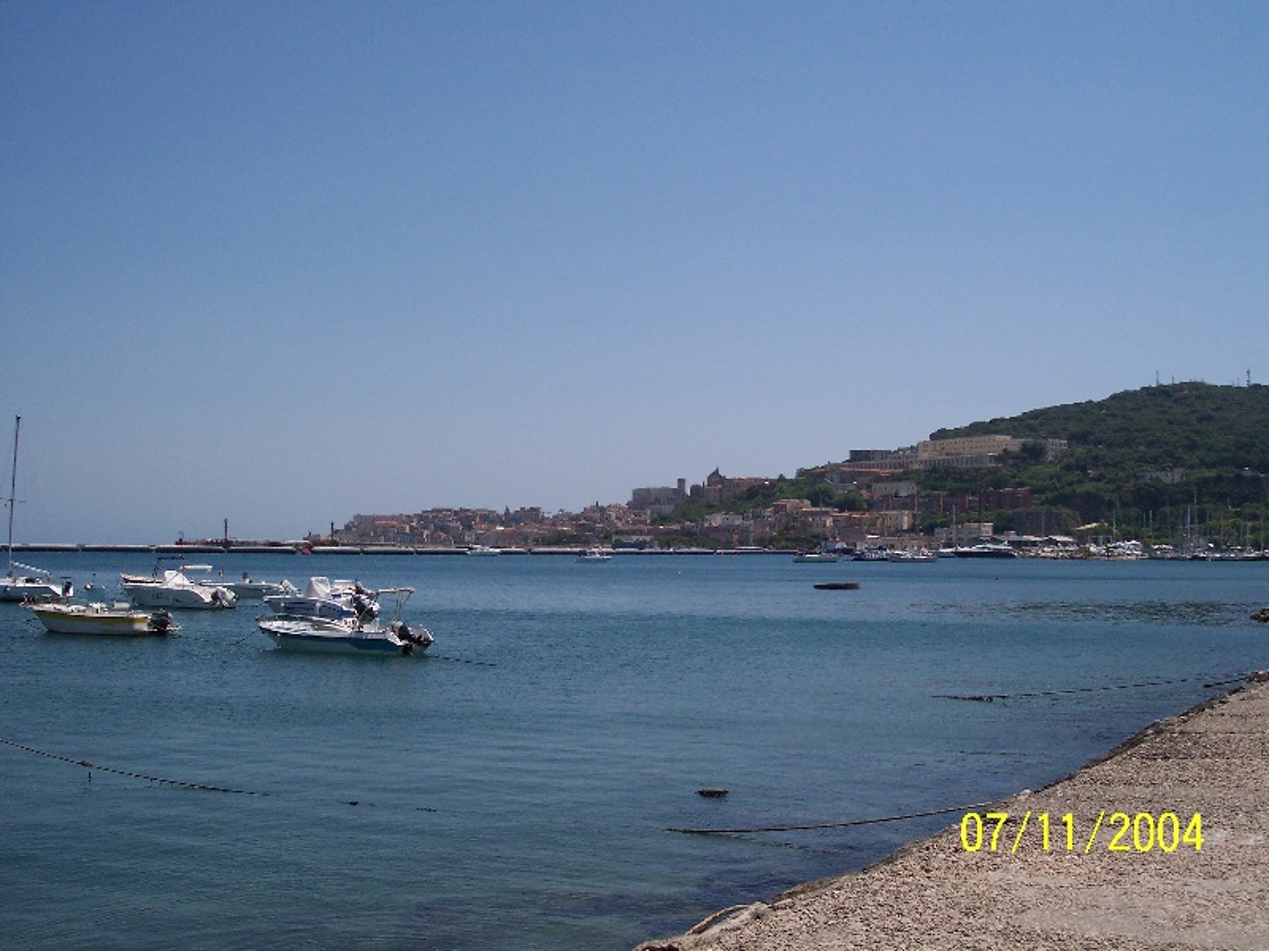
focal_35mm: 38
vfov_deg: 37.7
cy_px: 476
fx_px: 1393
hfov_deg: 49.0
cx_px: 634
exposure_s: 1/1000
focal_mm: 8
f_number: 4.8
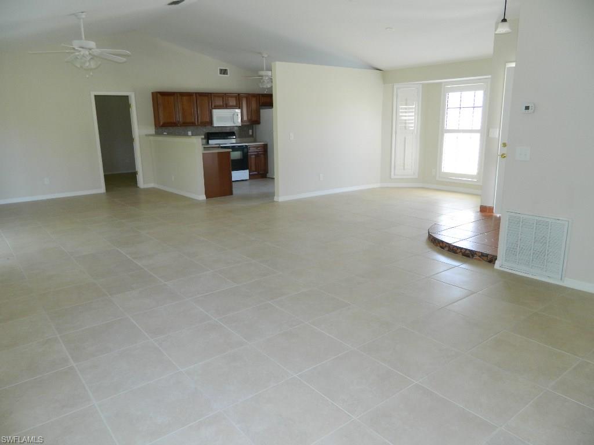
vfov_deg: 54.9
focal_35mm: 25
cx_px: 297
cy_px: 222
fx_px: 429
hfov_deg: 69.4
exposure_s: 1/30
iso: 160
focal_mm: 4.5
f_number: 3.1
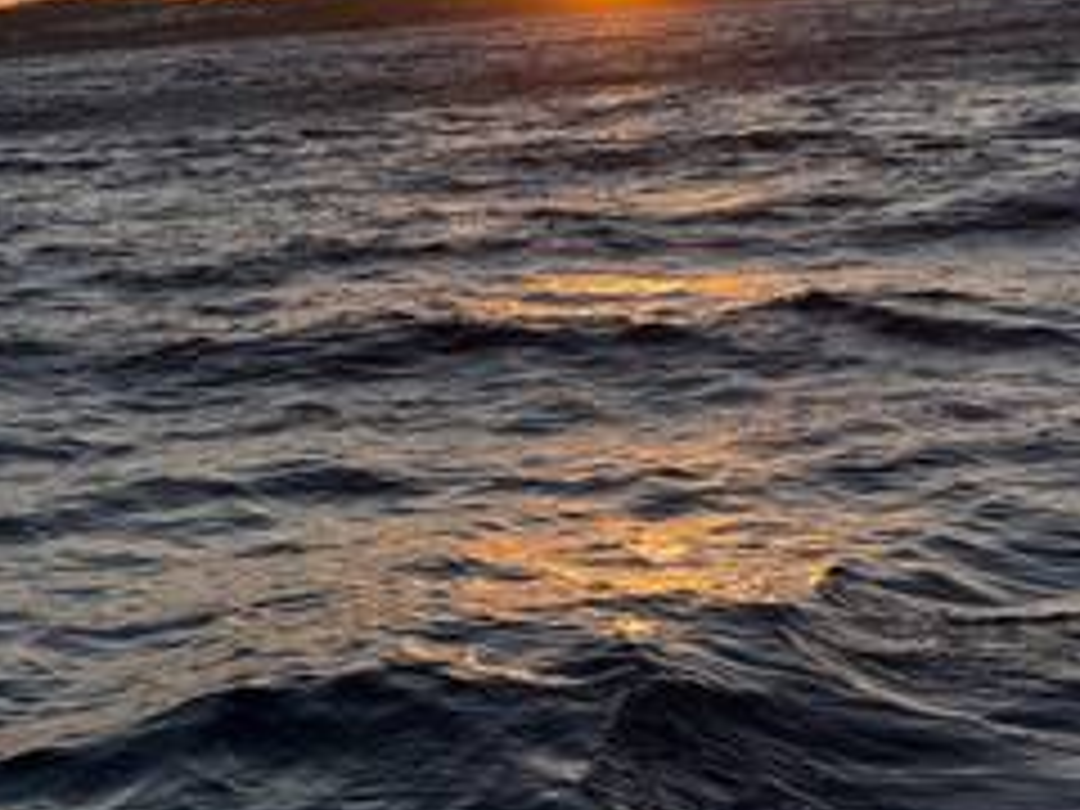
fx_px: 2246
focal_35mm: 72
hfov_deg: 25.9
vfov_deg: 19.6
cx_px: 54
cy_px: -68
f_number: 1.78
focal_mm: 6.76
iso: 80
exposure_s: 1/2525
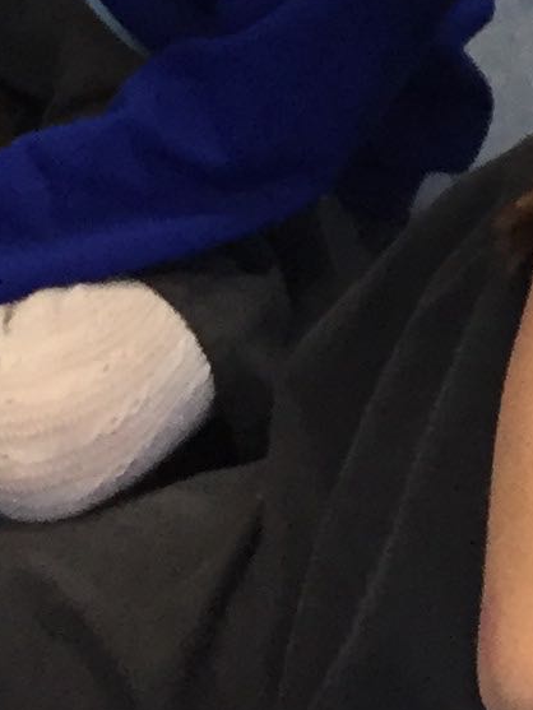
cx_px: 879
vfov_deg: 10.7
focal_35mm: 170
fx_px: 3489
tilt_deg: -32.0
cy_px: -690
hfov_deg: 8.5
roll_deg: -17.2
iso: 80
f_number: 2.2
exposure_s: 1/33
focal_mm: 4.15
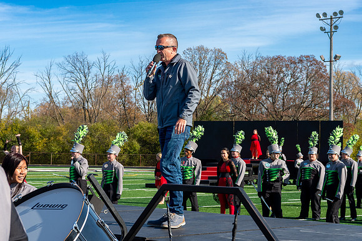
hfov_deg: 24.0
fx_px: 850
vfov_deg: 16.1
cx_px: 179
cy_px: 95
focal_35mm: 85
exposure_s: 1/800
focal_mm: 70
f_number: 9
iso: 400
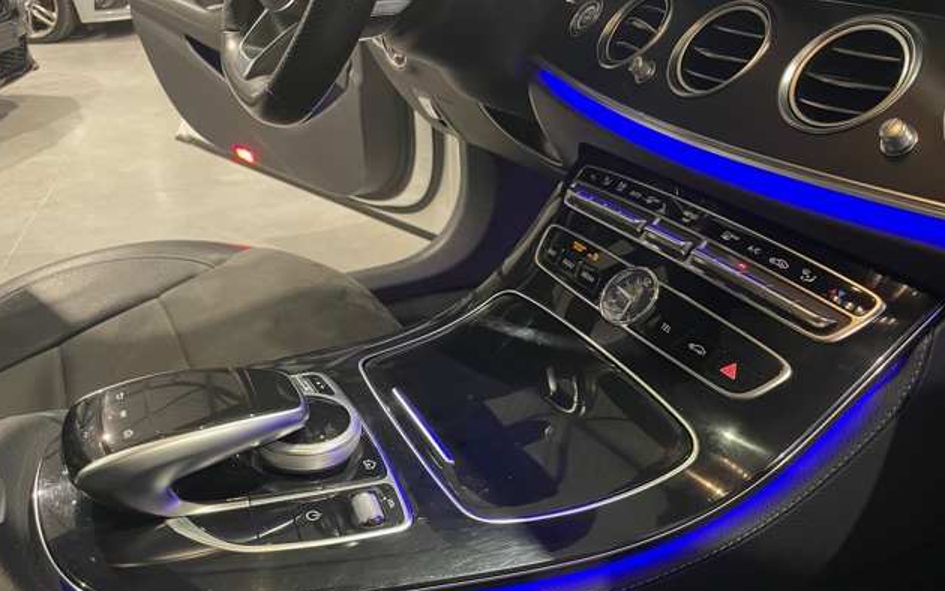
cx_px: 466
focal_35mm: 28
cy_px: 334
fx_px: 721
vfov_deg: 44.5
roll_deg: +0.3
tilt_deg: -31.1
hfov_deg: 66.5
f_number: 1.6
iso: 500
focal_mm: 4.2
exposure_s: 1/36
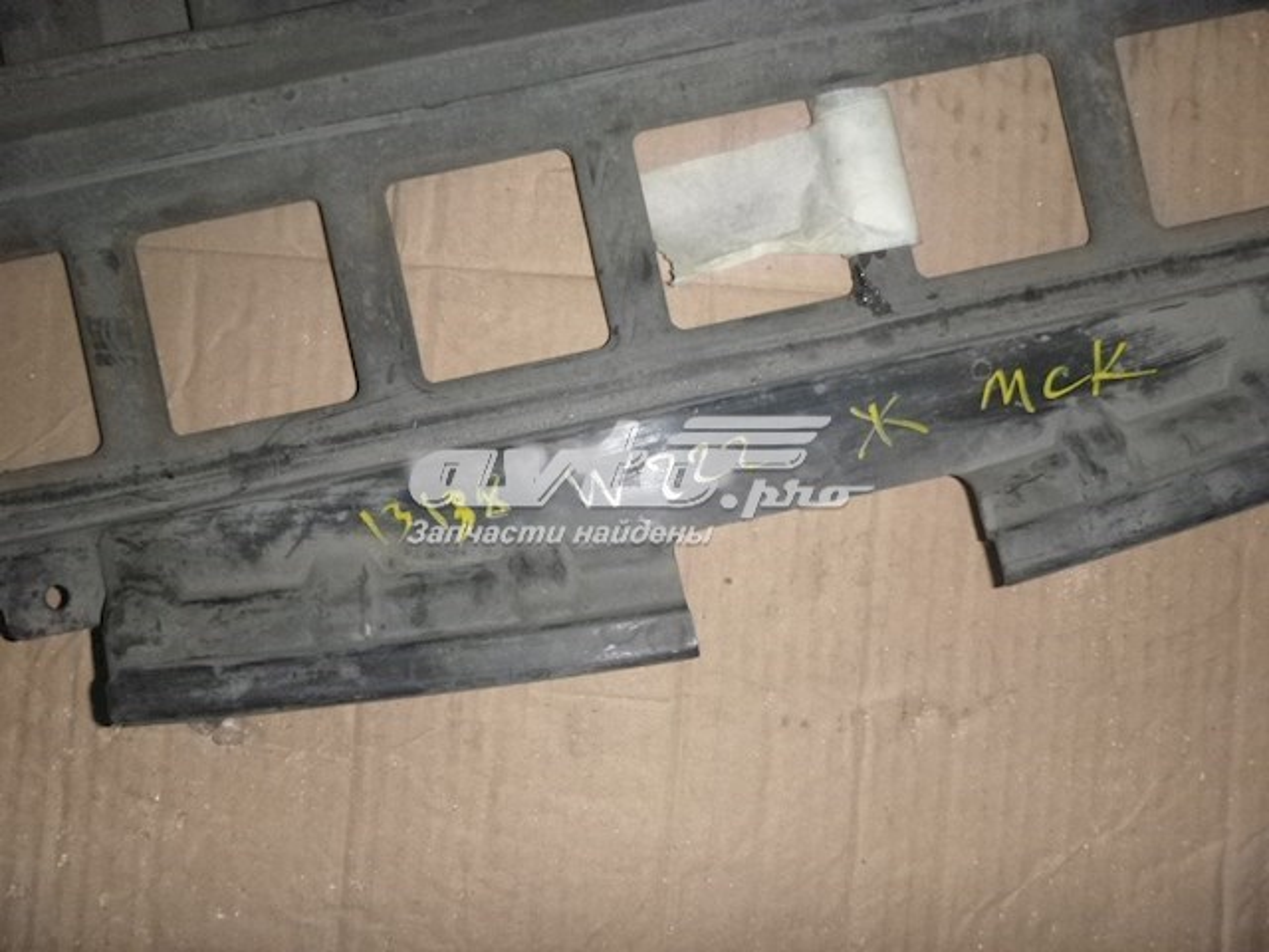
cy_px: 476
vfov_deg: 42.9
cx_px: 634
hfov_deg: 55.4
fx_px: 1210
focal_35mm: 33
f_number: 4.3
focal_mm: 5.9
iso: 400
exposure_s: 1/60
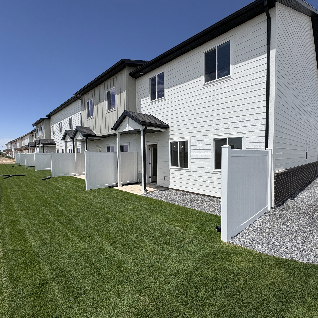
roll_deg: +0.6
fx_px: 177
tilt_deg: -3.1
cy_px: 163
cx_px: 198
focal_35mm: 17
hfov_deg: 82.4
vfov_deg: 84.0
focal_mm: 2.22
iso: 50
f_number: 2.2
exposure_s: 1/4630
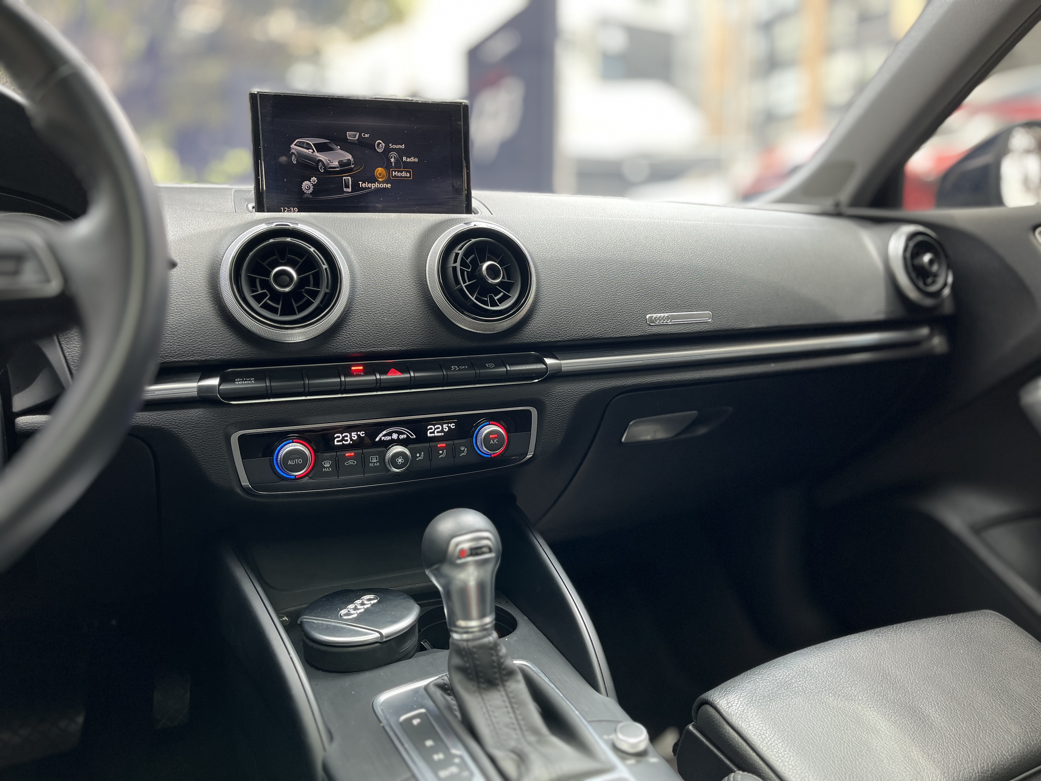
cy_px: 390
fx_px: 782
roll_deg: -0.3
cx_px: 520
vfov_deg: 53.1
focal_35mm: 26
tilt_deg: -6.8
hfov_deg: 67.3
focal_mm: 5.1
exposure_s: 1/118
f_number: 1.6
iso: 100
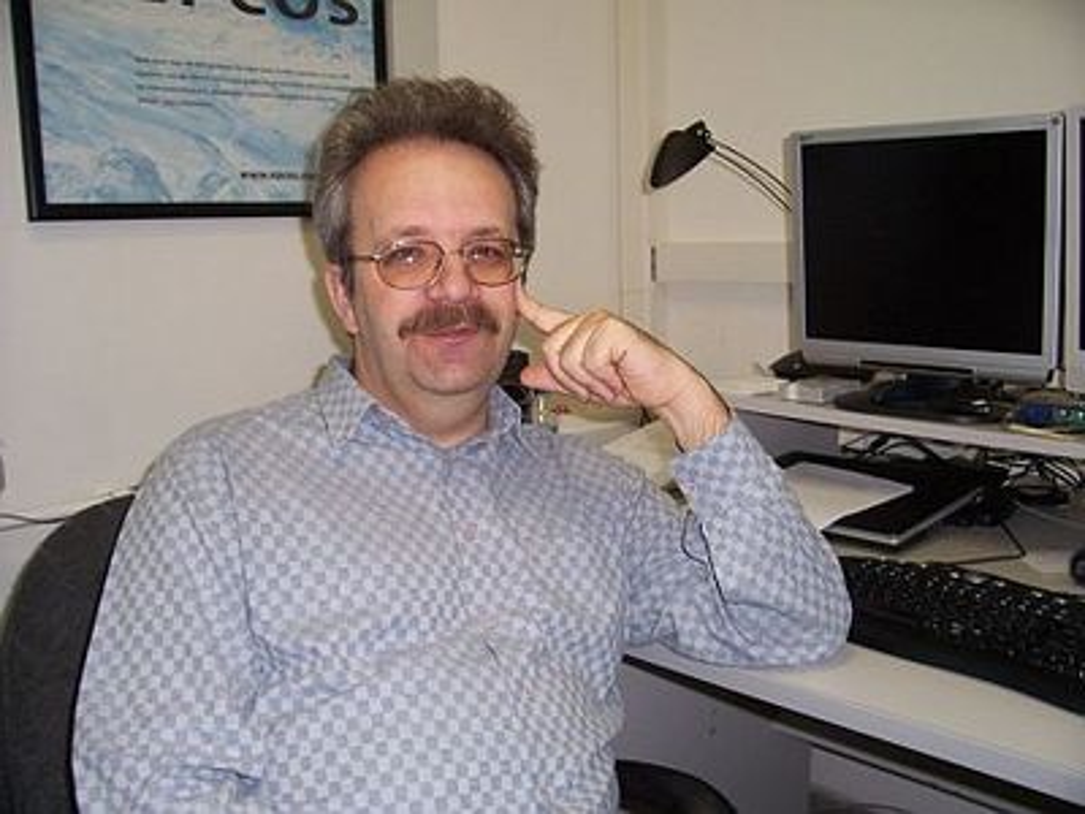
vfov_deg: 41.8
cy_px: 407
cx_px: 542
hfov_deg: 54.0
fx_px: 1066
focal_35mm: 34
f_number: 2.7
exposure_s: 1/60
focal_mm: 5.6
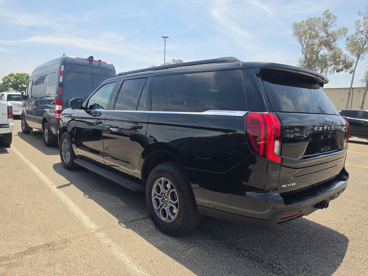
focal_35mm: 23
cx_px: 184
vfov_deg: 58.9
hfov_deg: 73.9
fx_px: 245
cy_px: 138
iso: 64
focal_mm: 6.5
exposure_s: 1/5015
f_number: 1.4
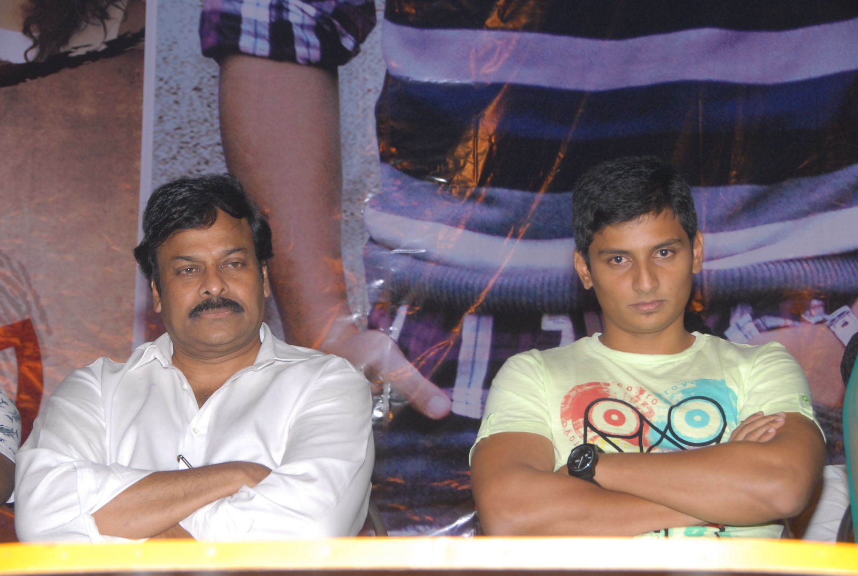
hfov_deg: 21.9
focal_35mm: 93
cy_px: 288
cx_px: 429
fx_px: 2221
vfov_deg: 14.8
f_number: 8
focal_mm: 62
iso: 500
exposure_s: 1/125
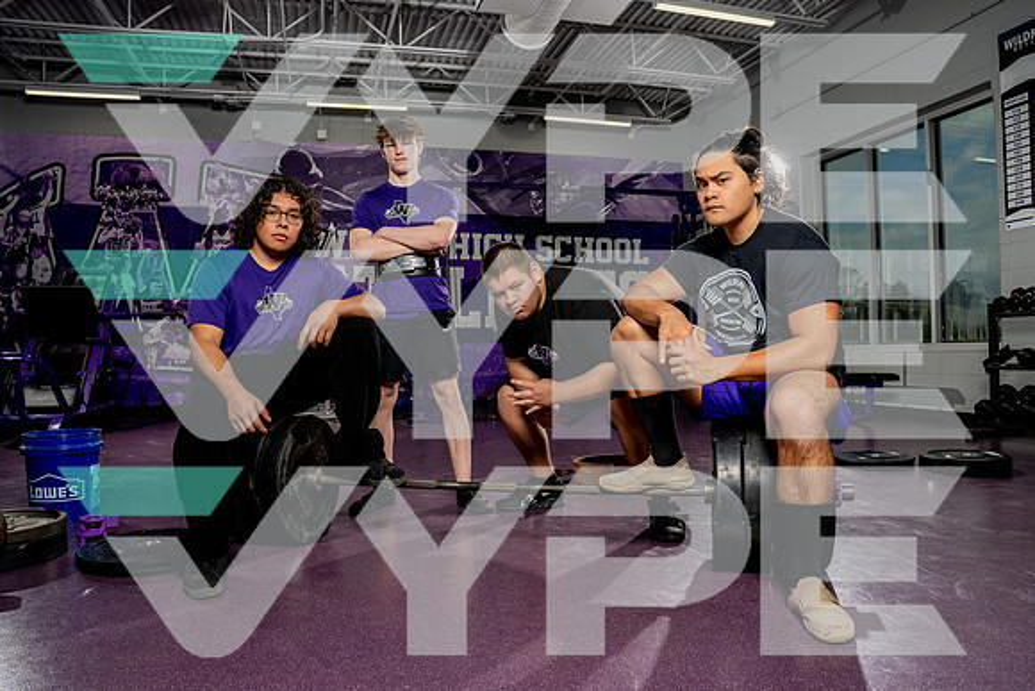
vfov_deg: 50.6
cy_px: 346
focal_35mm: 25
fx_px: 731
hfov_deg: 70.6
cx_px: 518
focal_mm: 25
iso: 100
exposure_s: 1/250
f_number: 8
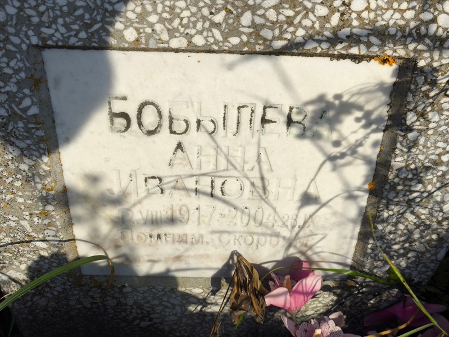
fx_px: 649
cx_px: 224
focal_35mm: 50
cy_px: 168
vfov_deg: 29.1
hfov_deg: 38.2
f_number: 1.7
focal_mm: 4.71
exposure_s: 1/1201
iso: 50
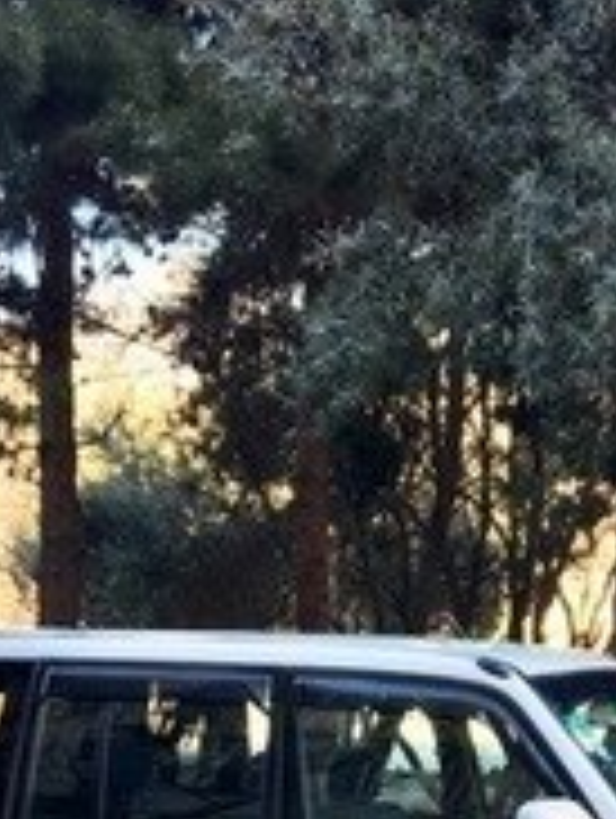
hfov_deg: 18.7
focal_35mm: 79
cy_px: 932
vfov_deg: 23.0
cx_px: 378
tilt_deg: -8.0
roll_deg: -0.8
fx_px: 1870
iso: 25
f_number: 2.2
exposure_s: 1/100
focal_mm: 4.15
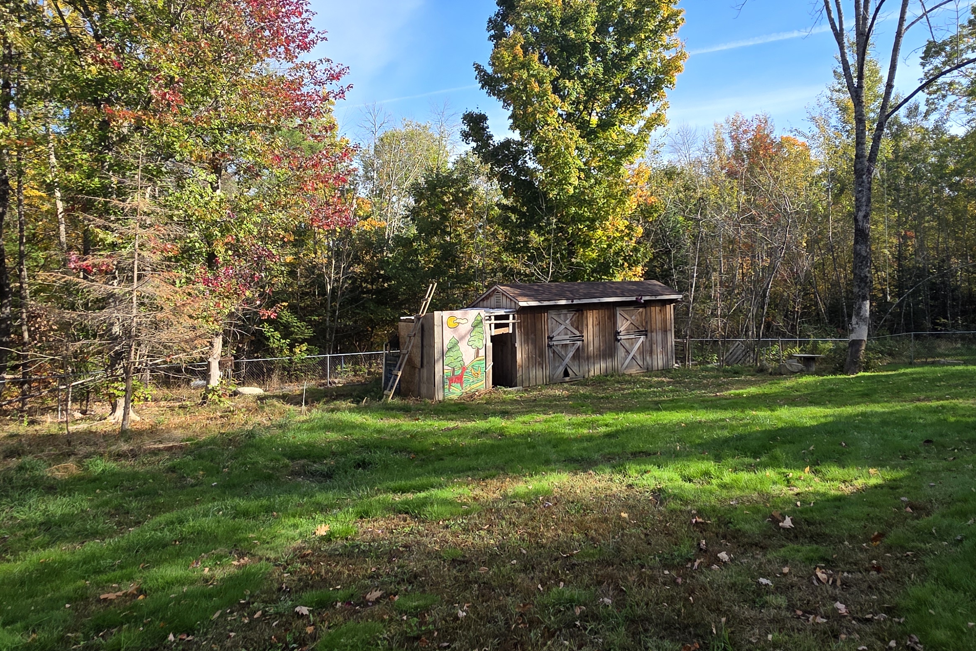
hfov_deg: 75.9
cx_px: 536
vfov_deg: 55.0
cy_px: 291
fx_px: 624
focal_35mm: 23
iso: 40
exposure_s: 1/722
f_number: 1.9
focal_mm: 2.2
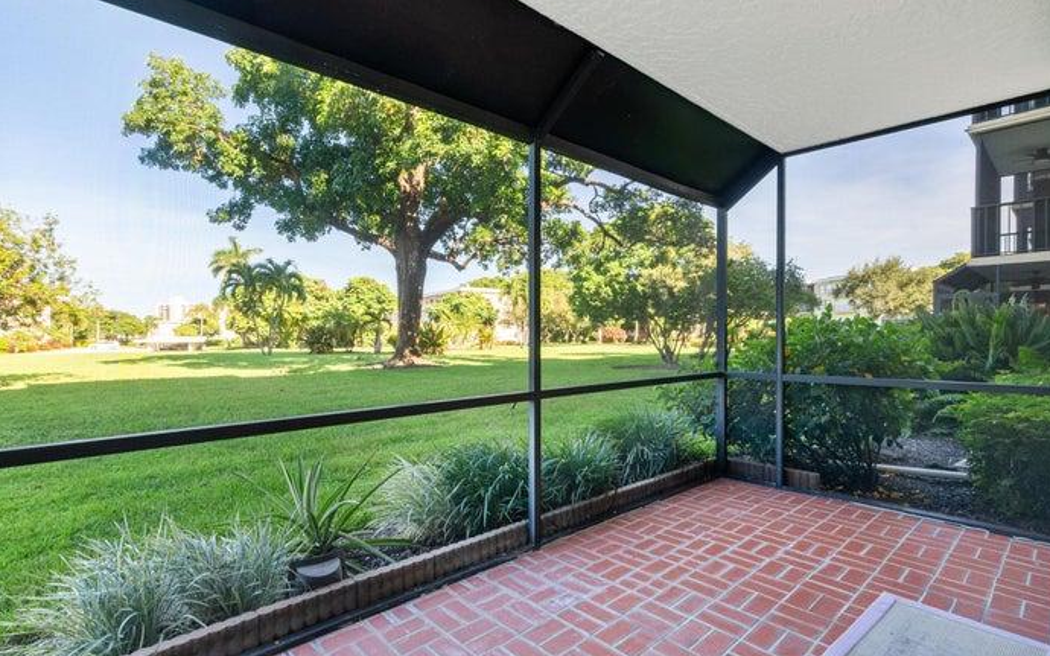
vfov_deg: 68.0
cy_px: 341
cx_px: 520
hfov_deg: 94.4
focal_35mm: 17
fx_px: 486
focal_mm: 16
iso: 2000
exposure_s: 1/15
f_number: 8
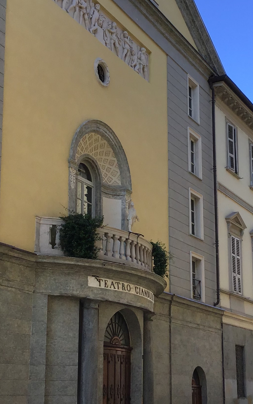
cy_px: 232
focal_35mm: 65
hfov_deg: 19.9
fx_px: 717
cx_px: 168
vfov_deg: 31.5
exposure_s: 1/413
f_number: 2.4
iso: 25
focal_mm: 3.3
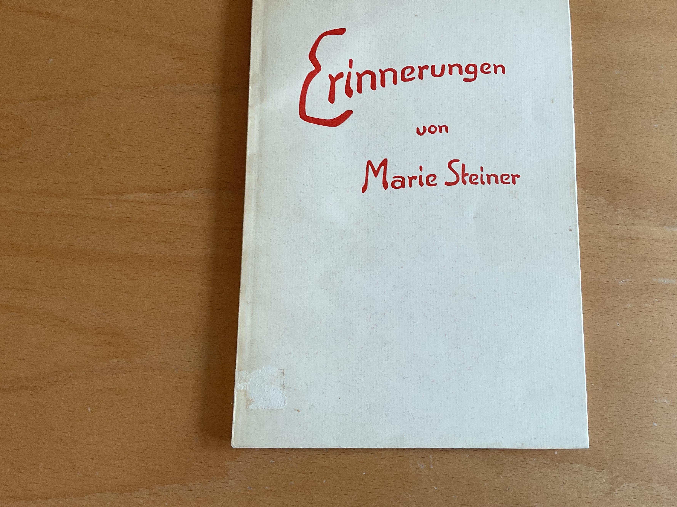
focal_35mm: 33
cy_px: 219
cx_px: 357
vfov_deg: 42.8
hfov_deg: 55.3
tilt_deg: -79.7
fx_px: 645
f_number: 1.8
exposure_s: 1/60
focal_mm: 3
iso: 50
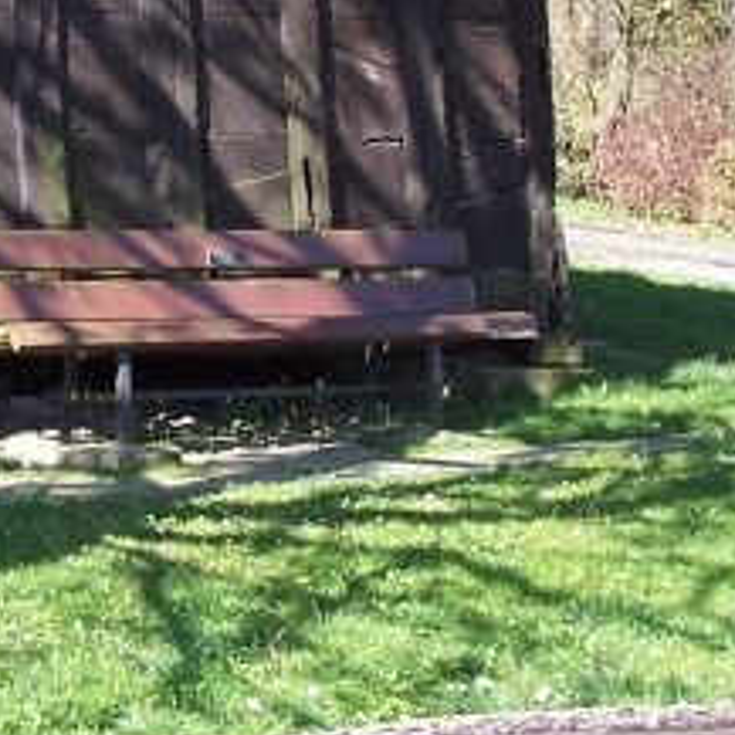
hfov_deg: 14.0
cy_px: -20
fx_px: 2979
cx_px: 119
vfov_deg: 13.8
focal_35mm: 124
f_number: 2.8
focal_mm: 6.3
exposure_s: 1/350
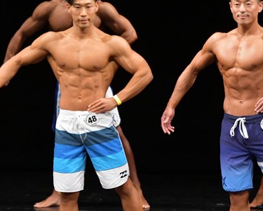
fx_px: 4126
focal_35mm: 530
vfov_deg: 2.9
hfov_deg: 3.7
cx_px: 139
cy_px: 115
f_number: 5.6
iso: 3200
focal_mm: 190
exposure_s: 1/400
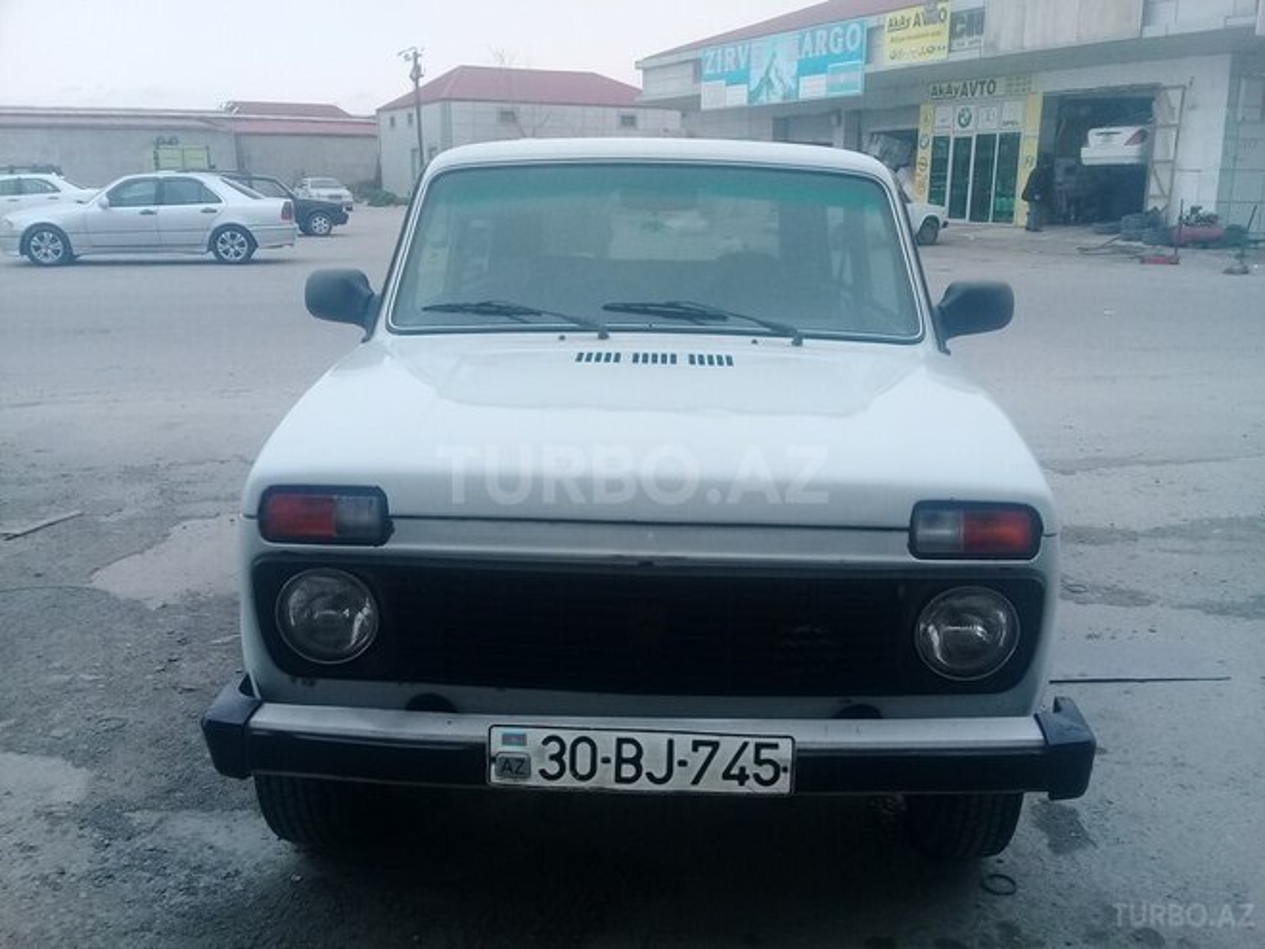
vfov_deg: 45.4
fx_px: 1133
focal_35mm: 31
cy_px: 474
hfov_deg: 58.4
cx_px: 632
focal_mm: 3.3
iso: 64
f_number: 2.2
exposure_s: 1/436
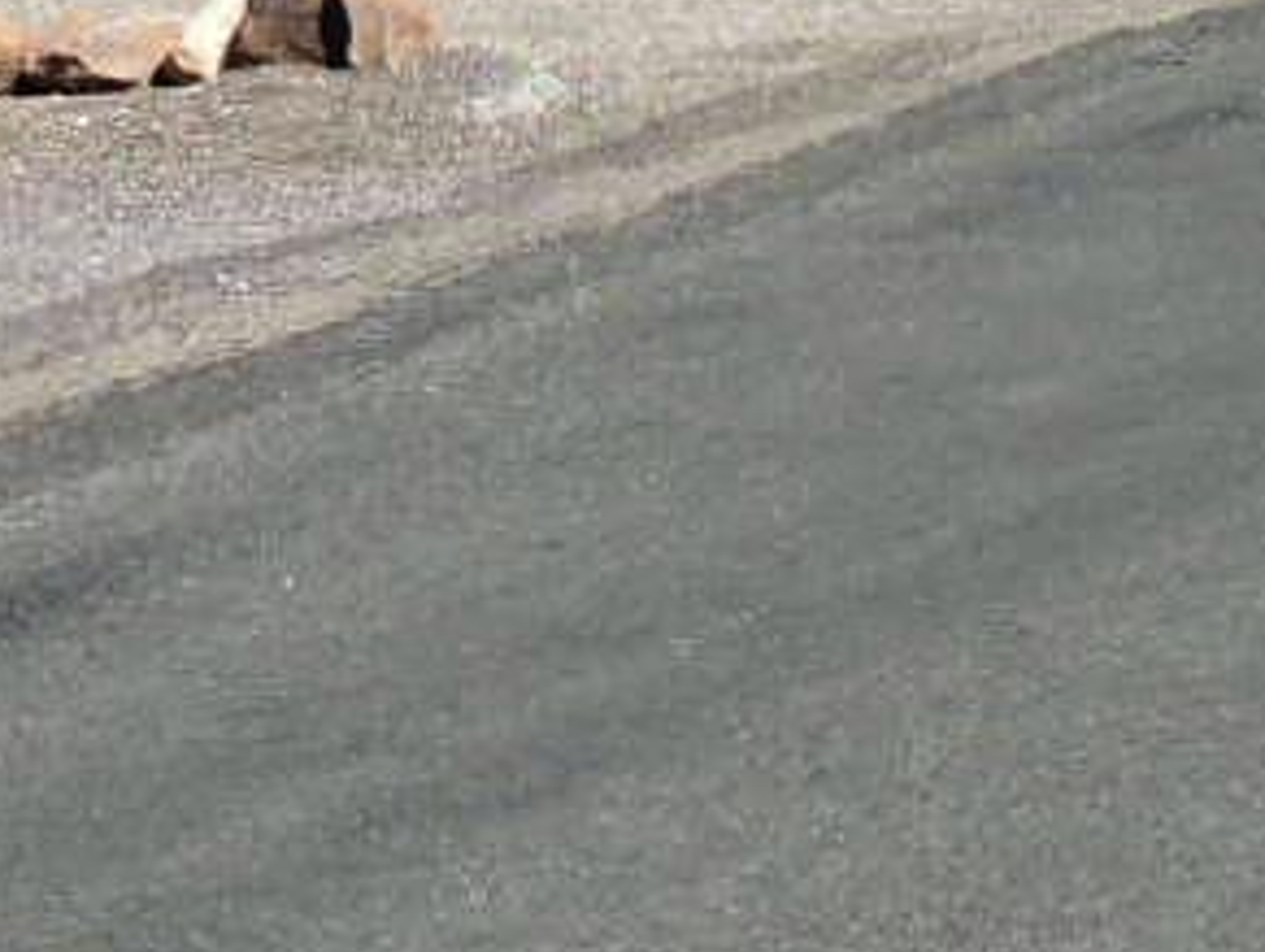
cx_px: 1921
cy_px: -791
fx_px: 9440
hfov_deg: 7.5
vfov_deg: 5.7
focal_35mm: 258
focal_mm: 8.3
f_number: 3.5
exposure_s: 1/1600
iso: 100
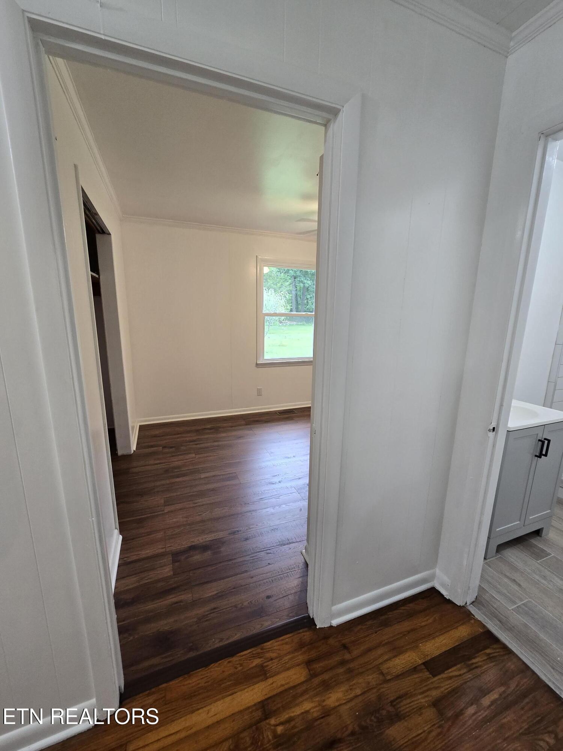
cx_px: 282
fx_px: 282
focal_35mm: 13
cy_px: 376
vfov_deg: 106.2
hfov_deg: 89.9
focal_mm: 2.2
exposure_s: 1/60
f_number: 2.2
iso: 200
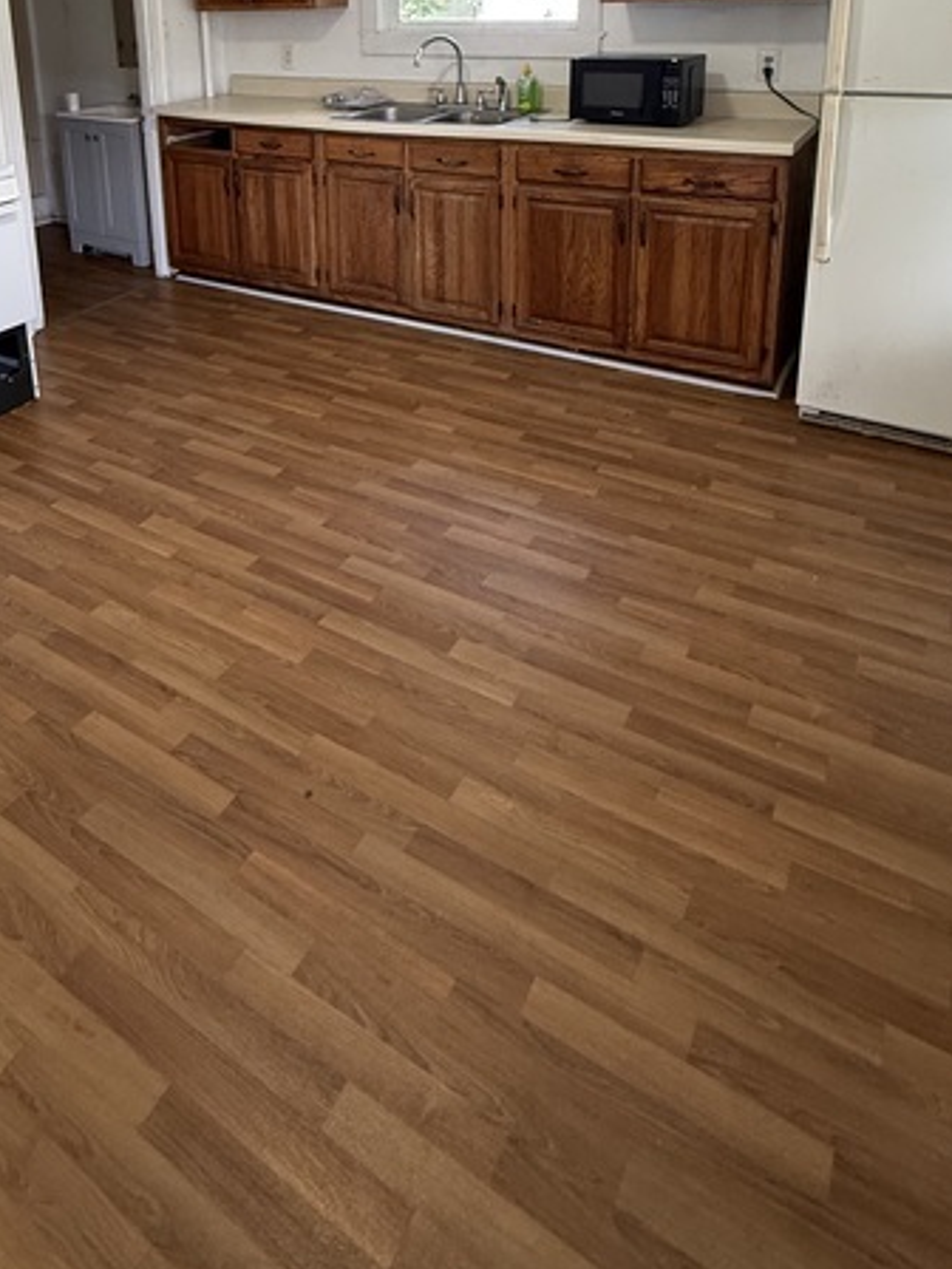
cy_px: 210
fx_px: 917
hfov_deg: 54.1
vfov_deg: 62.0
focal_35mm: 25
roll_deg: +2.2
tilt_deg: -12.2
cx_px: 346
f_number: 2.2
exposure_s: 1/120
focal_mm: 2.22
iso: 320
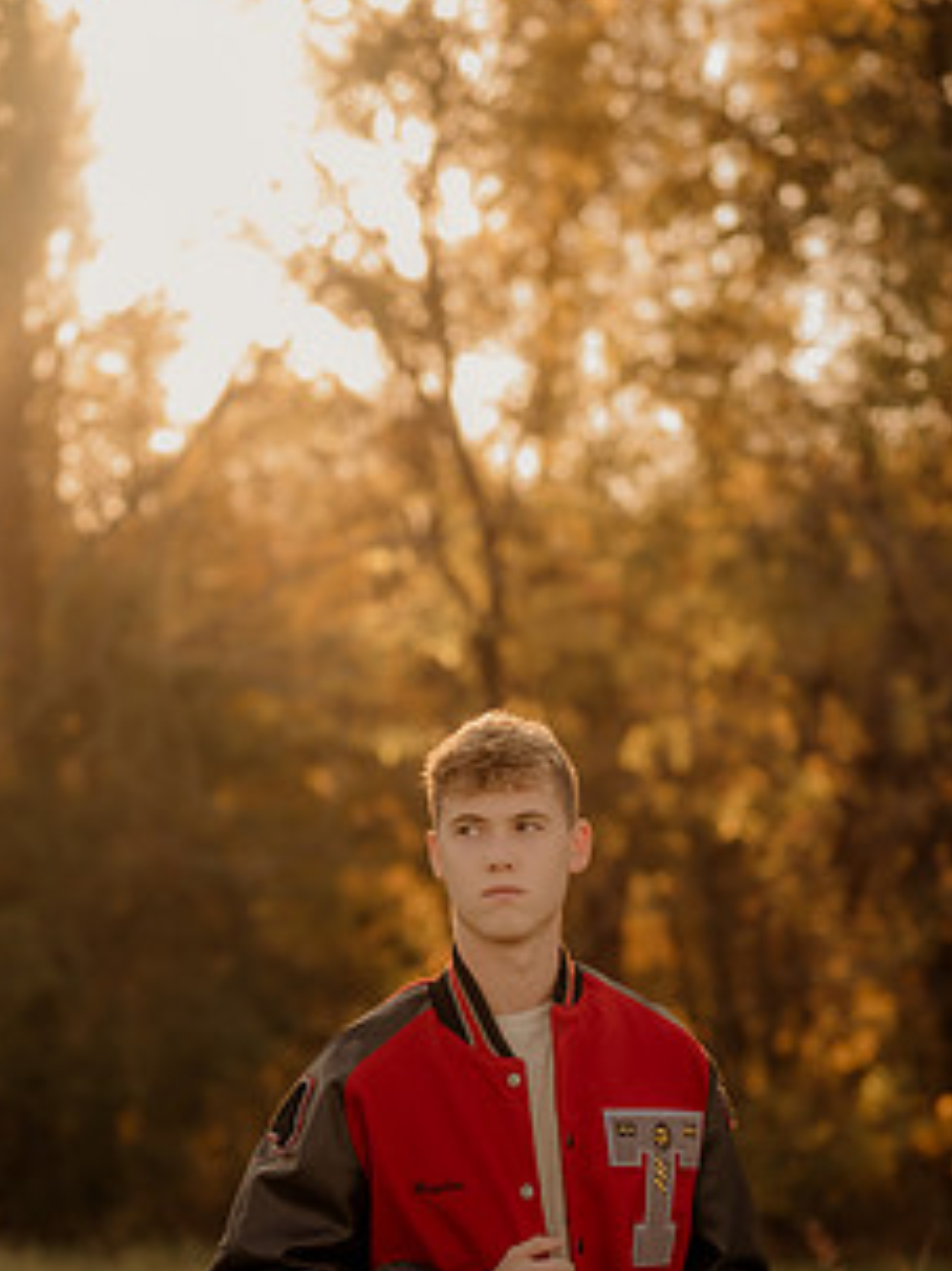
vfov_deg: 18.3
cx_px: 440
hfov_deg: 13.8
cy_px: 814
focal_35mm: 107
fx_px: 3926
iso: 250
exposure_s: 1/1000
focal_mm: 50
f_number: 1.8
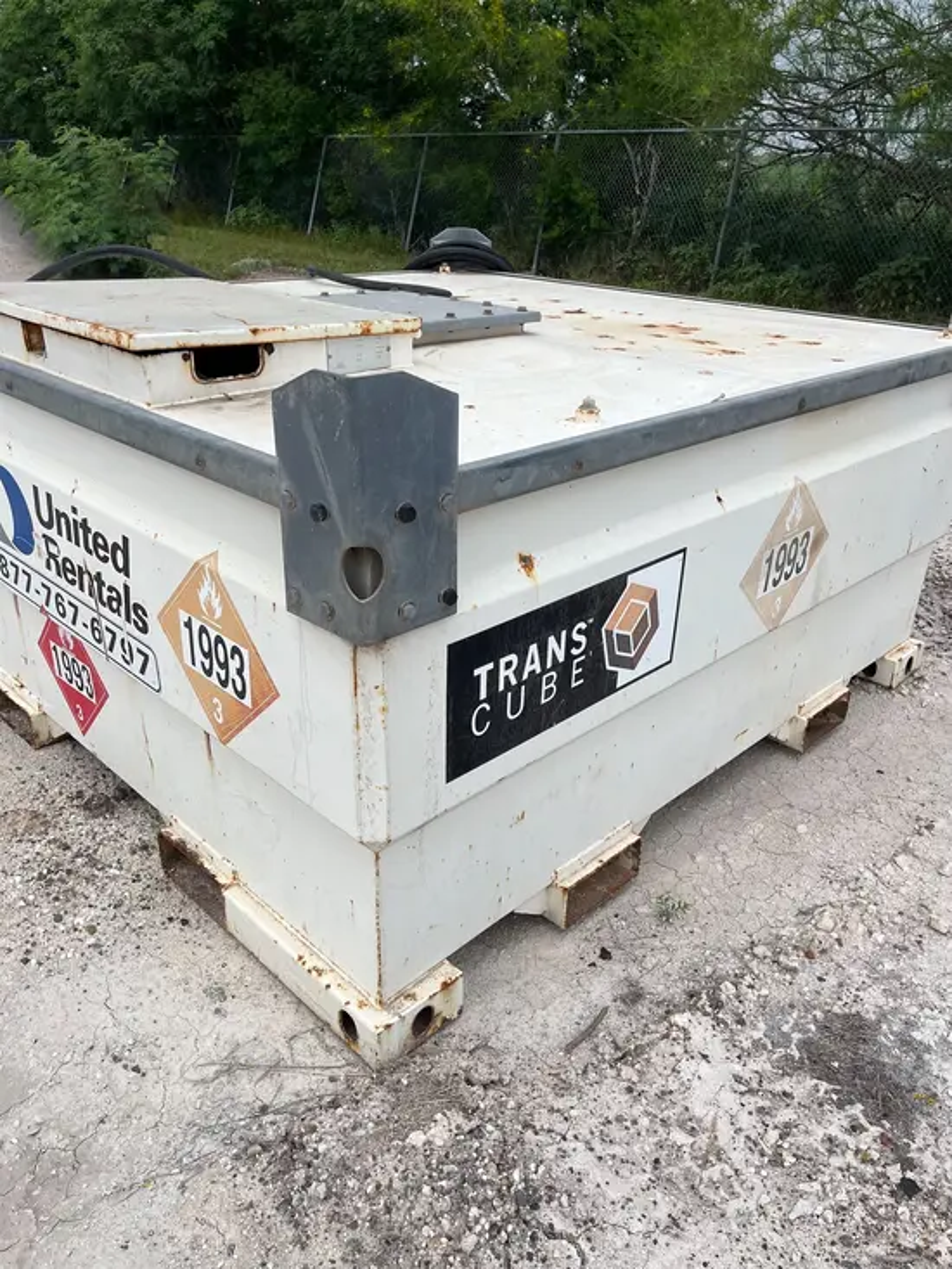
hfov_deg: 53.1
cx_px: 476
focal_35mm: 26
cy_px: 634
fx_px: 953
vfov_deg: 67.3
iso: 50
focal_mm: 5.1
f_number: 1.6
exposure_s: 1/6897
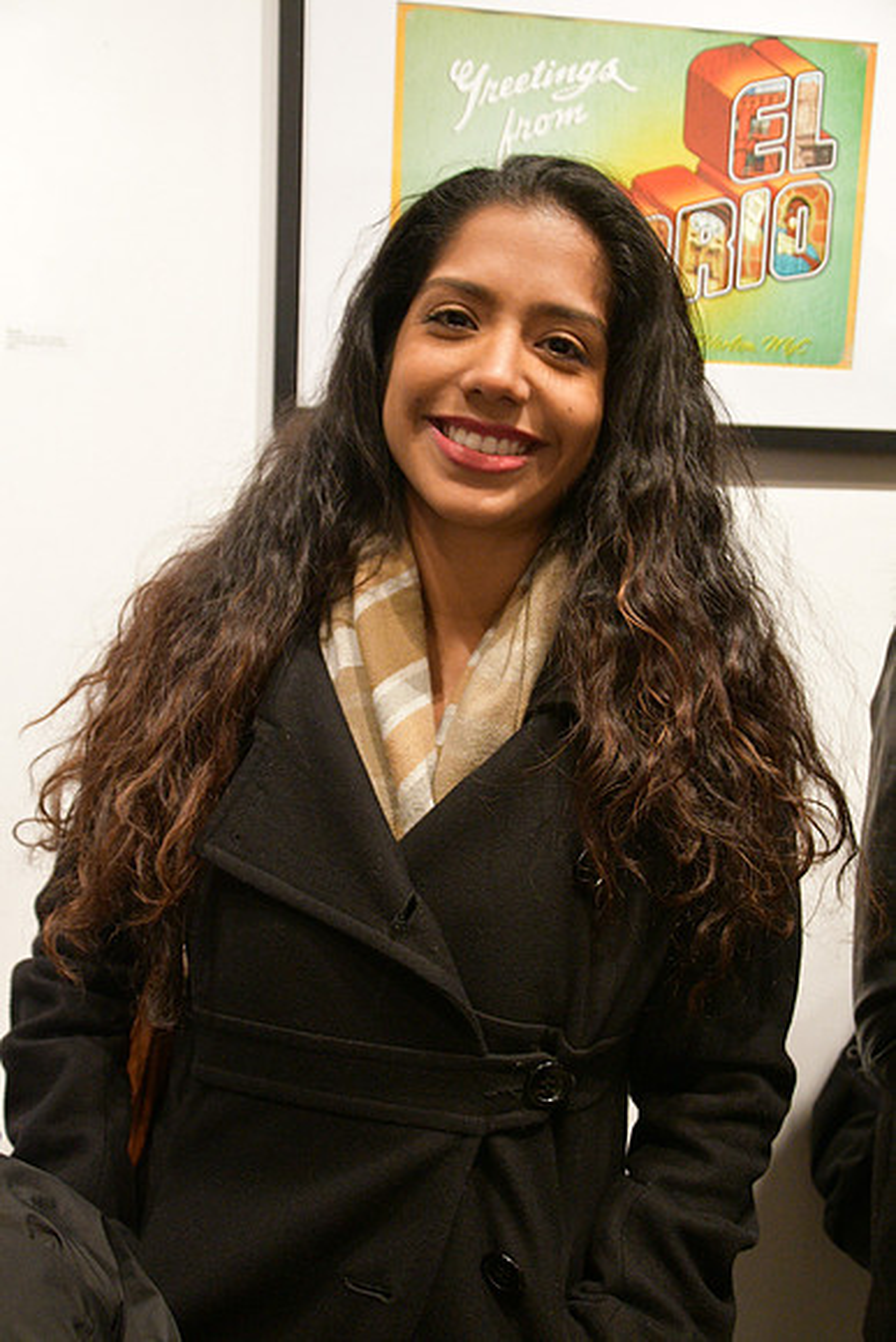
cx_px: 448
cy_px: 671
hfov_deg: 34.2
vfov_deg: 49.5
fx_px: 1455
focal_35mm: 39
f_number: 3.8
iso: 4000
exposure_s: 1/60
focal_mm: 26
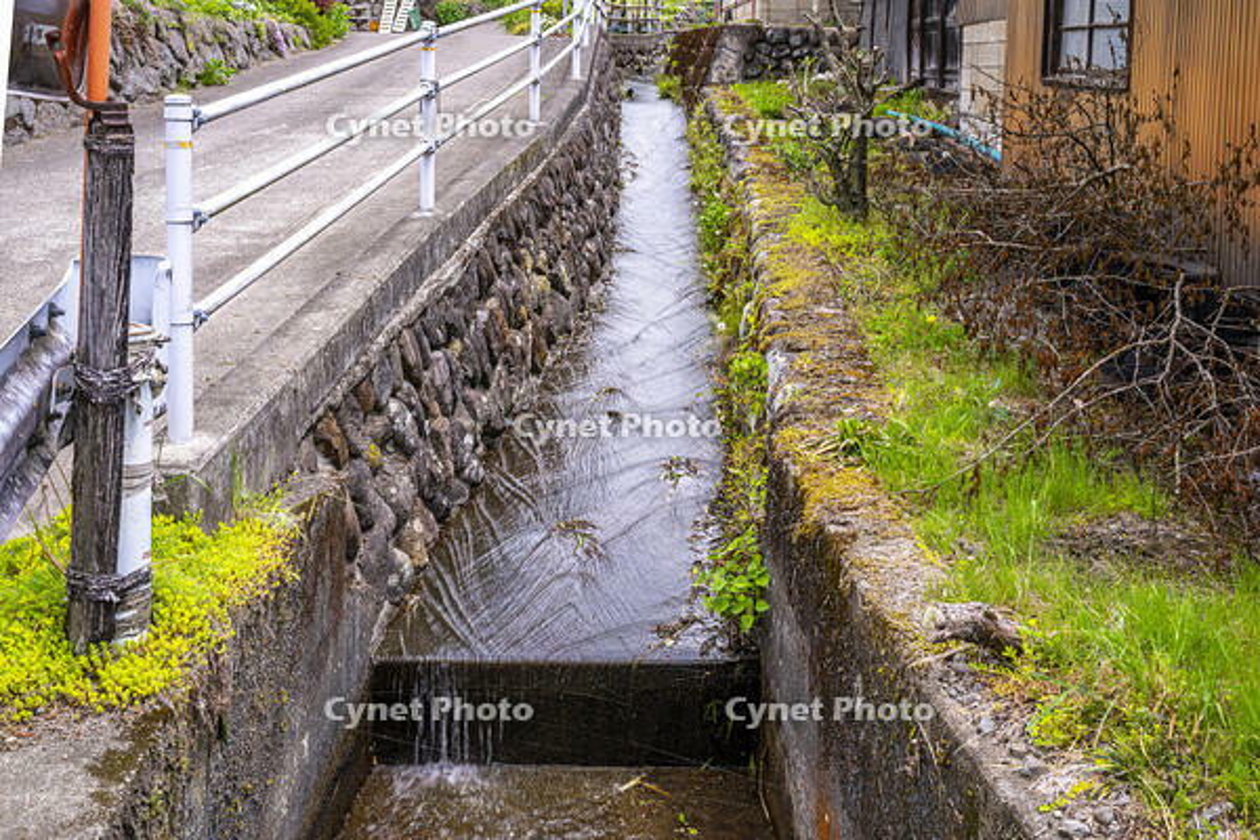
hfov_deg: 49.6
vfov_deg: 34.2
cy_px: 420
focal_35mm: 39
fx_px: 1365
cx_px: 630
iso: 64
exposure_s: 1/20
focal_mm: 39
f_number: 9
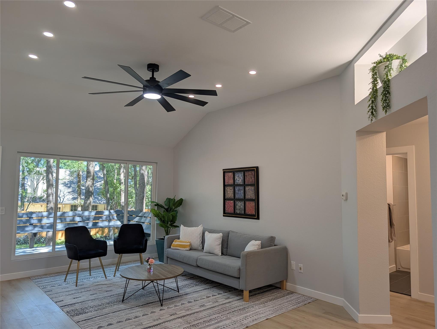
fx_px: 303
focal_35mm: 24
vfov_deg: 56.9
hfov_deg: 71.5
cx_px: 218
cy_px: 164
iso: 39
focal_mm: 6.9
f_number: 1.68
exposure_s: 1/120
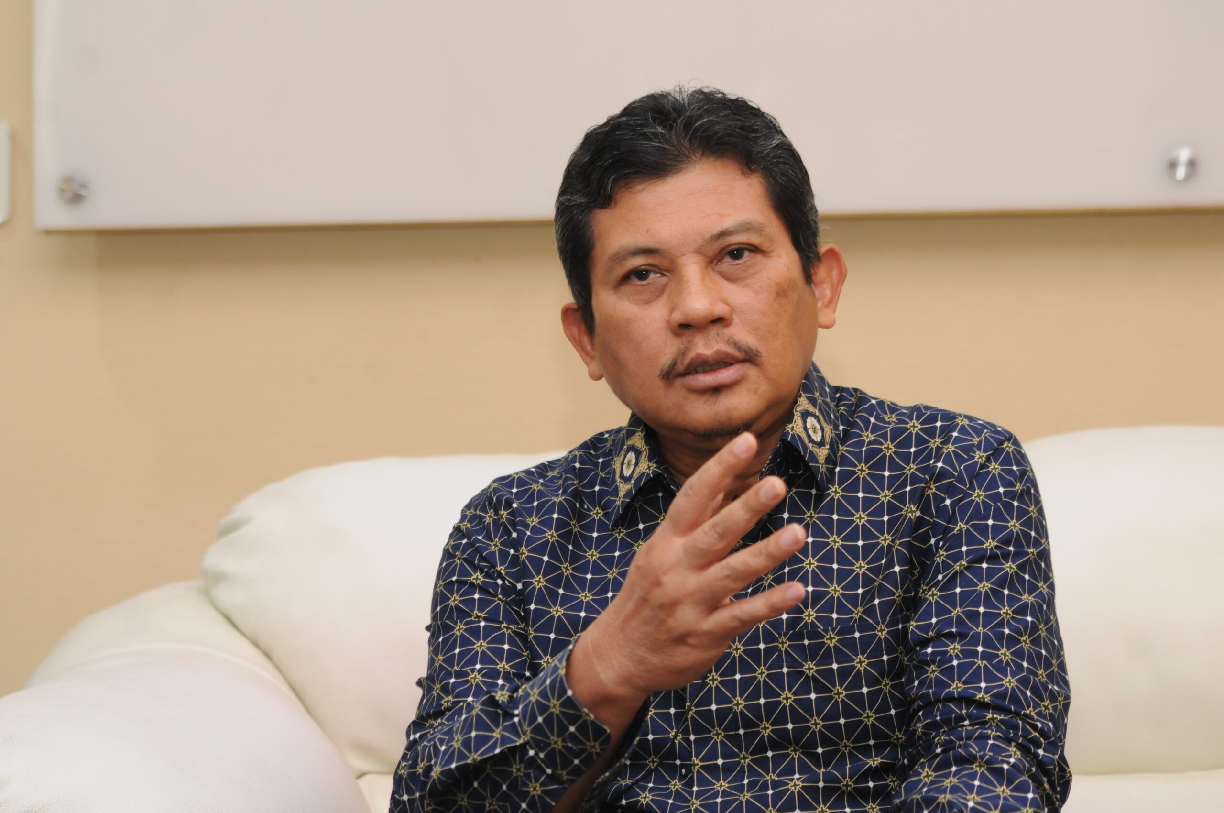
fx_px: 3565
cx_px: 612
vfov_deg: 13.0
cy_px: 406
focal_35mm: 105
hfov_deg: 19.5
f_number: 5
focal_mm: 70
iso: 800
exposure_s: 1/60
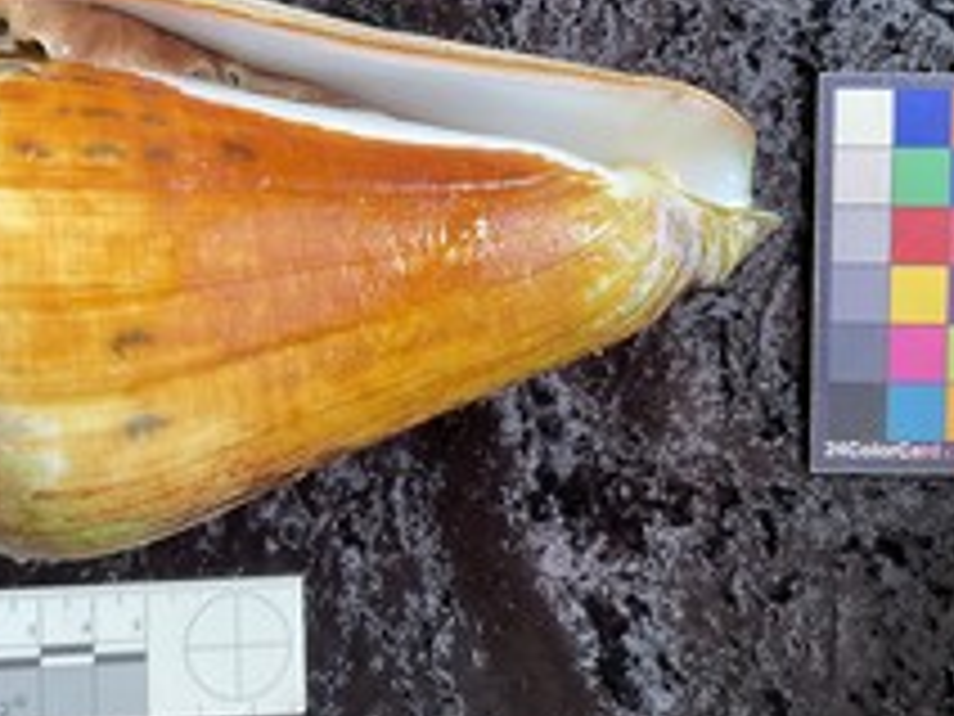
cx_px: 356
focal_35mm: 48
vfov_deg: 30.2
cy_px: 286
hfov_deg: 39.4
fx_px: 1323
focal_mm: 3
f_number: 1.8
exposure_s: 1/60
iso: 40
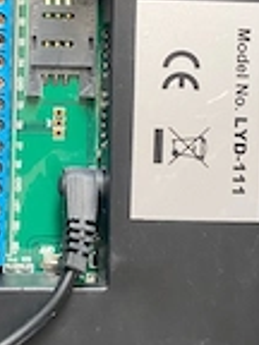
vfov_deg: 26.6
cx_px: 19
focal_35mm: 72
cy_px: 72
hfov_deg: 20.0
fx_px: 718
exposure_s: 1/85
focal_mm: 4.25
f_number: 1.8
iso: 125
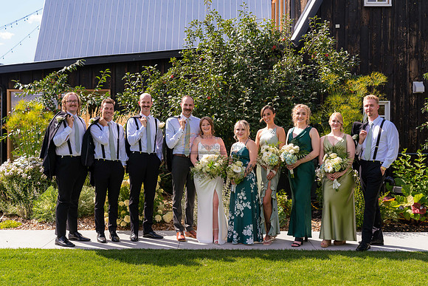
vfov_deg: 28.8
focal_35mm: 47
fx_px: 556
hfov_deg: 42.1
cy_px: 143
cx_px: 206
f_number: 5
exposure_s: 1/640
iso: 400
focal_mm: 44
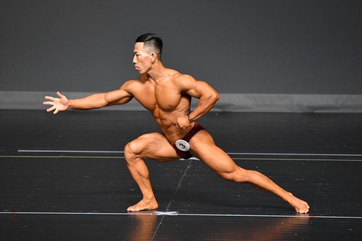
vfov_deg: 3.1
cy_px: 120
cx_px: 181
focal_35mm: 450
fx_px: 4523
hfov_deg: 4.6
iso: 2500
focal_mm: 300
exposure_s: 1/400
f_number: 5.6
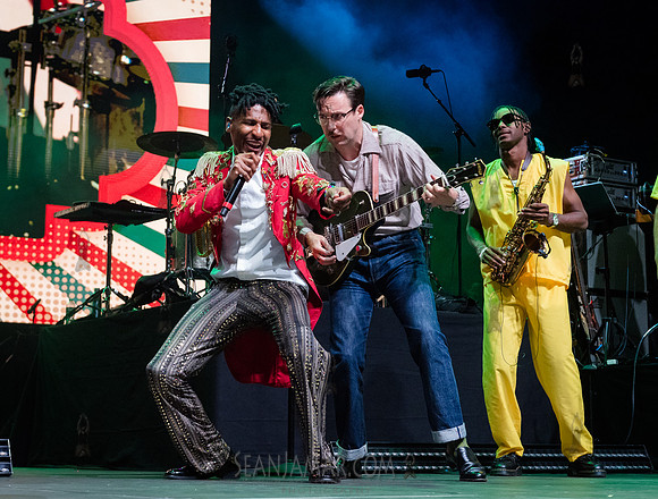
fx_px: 1312
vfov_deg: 21.5
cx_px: 283
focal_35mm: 69
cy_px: 225
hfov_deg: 28.1
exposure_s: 1/640
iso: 6400
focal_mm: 56
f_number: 4
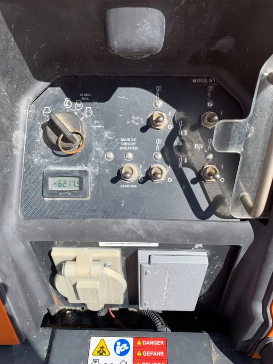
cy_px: 182
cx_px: 136
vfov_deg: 67.3
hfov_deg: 53.1
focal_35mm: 26
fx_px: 273
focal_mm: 4.25
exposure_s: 1/1250
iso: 25
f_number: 1.8
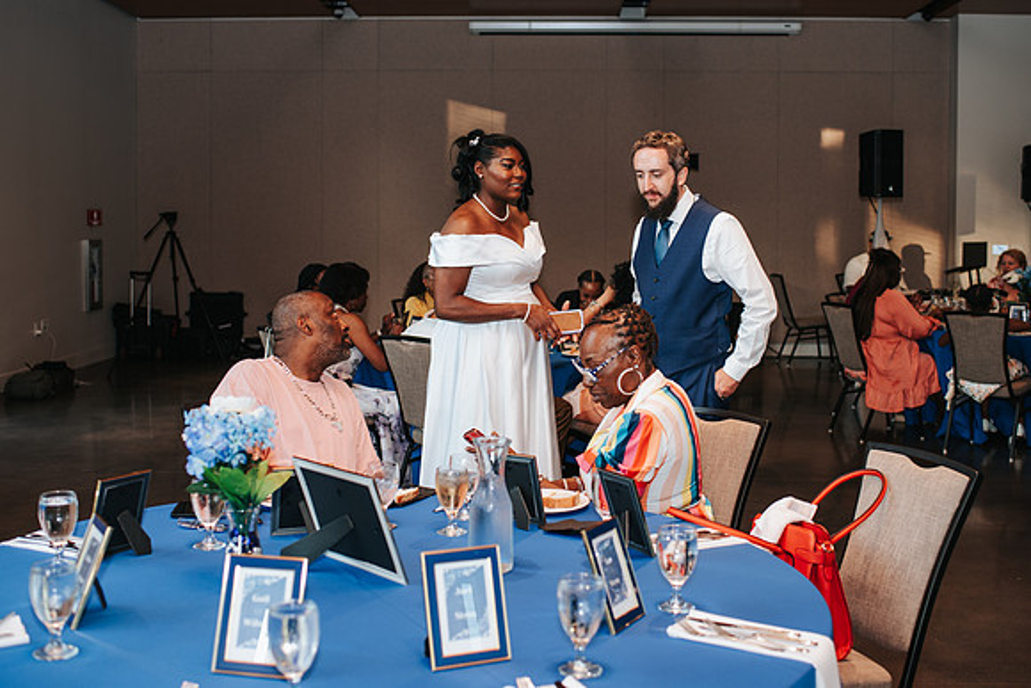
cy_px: 270
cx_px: 516
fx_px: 1232
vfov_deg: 31.1
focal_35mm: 43
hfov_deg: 45.4
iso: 360
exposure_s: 1/160
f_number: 2.8
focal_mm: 35
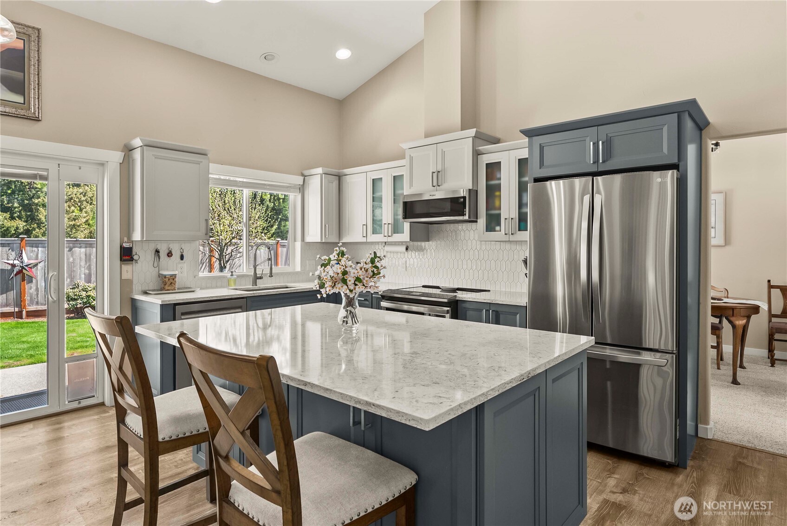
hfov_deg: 86.9
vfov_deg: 64.6
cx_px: 394
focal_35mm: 19
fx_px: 416
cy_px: 263
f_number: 7.1
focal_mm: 19
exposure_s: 1/10
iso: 1000
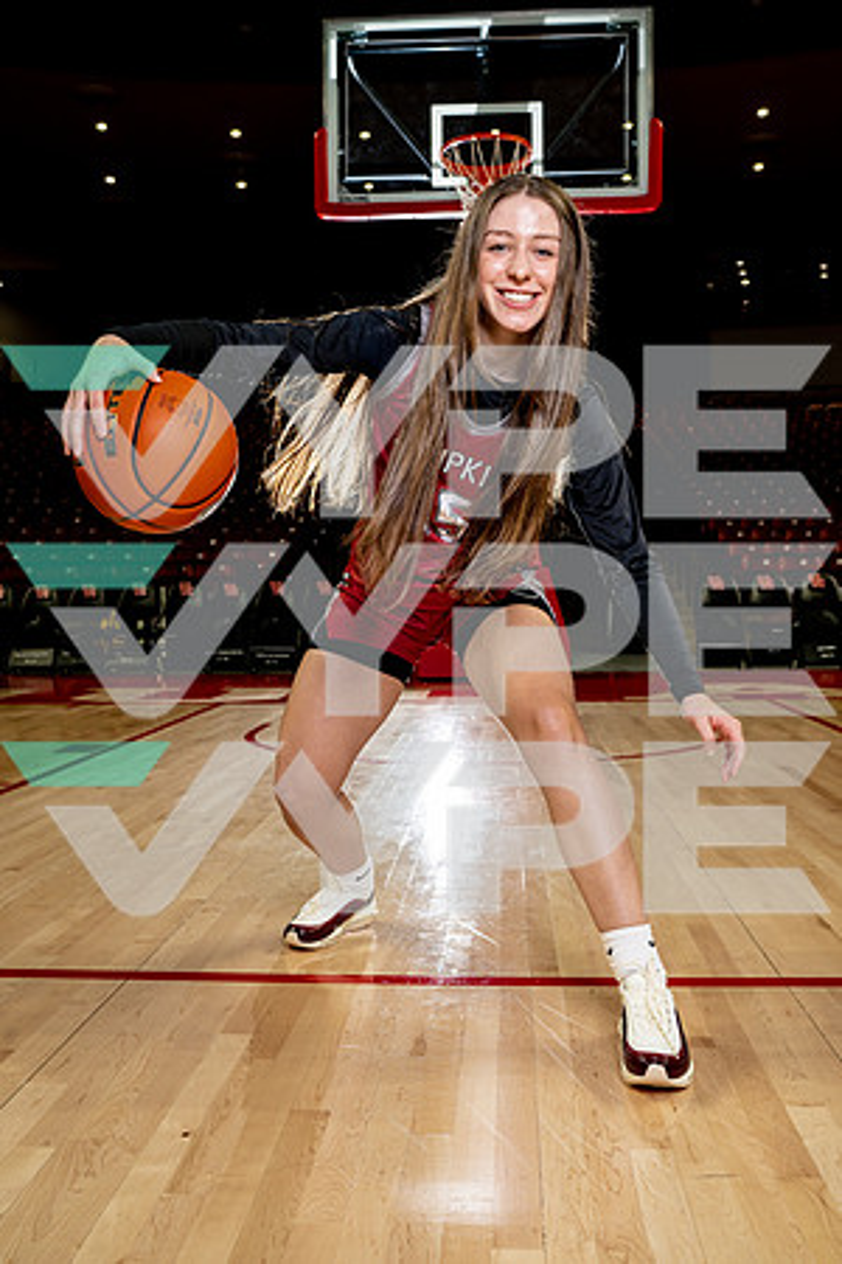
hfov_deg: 37.9
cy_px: 632
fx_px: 1228
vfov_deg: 54.4
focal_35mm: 35
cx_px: 421
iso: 320
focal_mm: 35
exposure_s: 1/250
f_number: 6.3
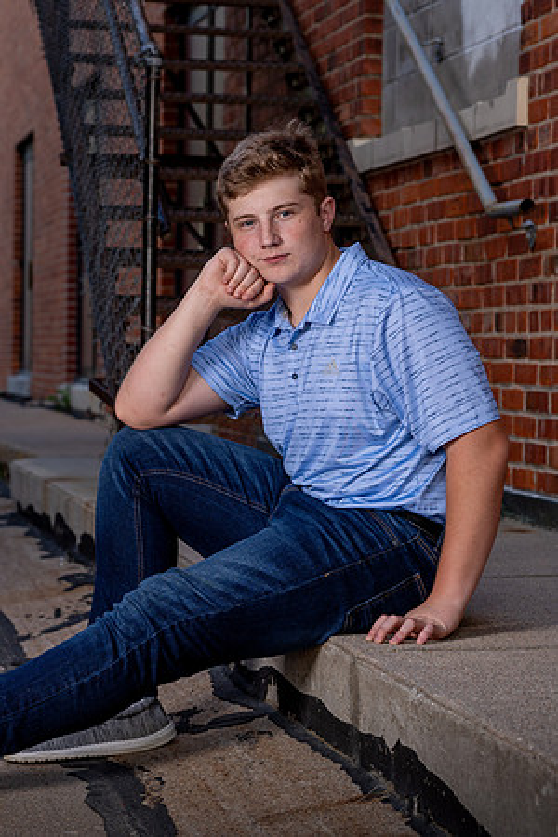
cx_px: 279
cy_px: 418
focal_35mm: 55
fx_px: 1279
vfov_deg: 36.2
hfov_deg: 24.6
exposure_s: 1/160
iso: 160
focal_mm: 55
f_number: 4
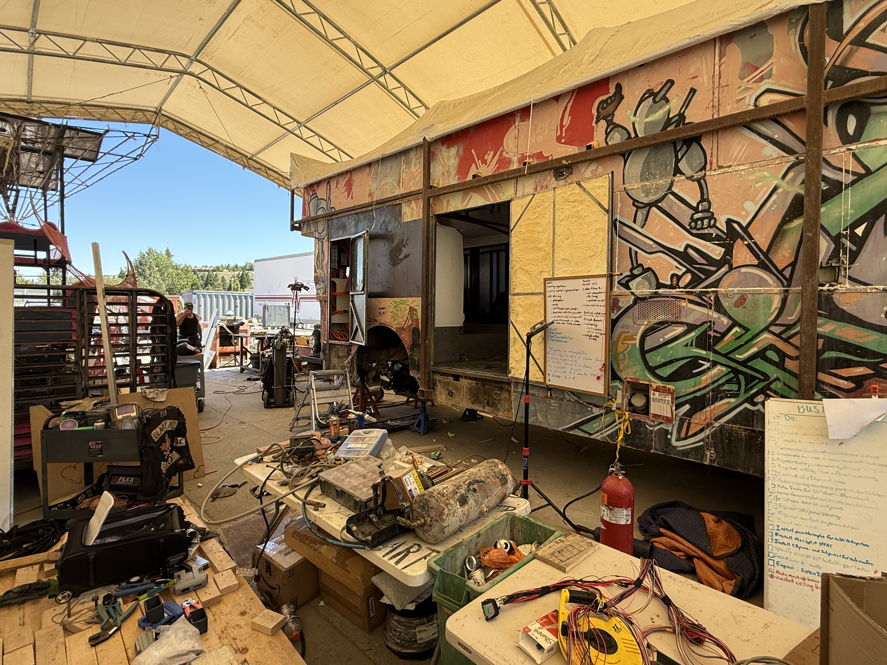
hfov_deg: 90.9
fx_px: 436
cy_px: 319
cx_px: 471
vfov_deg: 74.7
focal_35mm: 17
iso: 64
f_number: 2.2
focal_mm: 2.22
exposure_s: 1/279
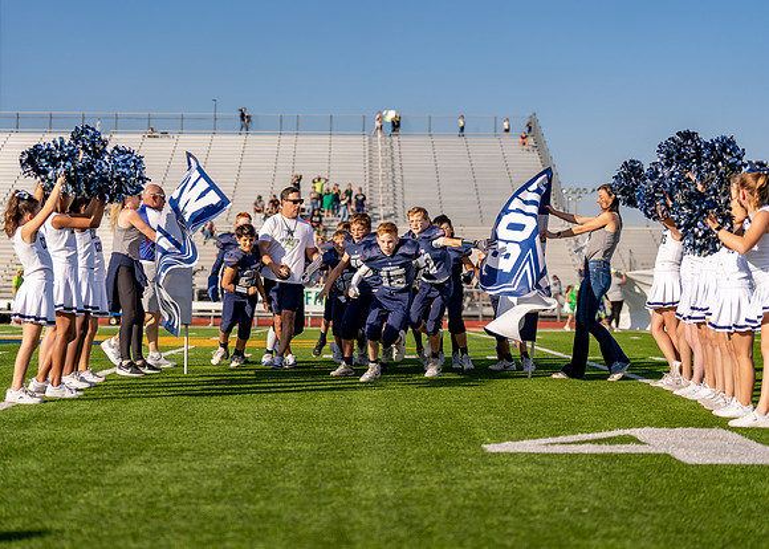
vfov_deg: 18.8
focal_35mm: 76
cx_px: 356
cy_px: 274
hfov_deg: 26.1
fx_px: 1659
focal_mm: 70
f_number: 2.8
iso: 100
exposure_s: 1/2500
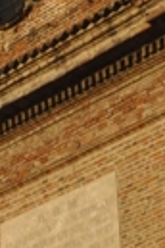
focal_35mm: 195
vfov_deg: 10.3
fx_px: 1341
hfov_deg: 7.0
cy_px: 321
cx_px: -72
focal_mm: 28
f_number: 13
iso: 2000
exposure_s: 1/500
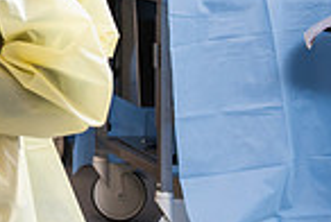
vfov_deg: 6.9
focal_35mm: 198
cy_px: -96
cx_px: -277
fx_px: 1824
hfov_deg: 9.8
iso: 500
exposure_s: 1/160
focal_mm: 50
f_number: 4
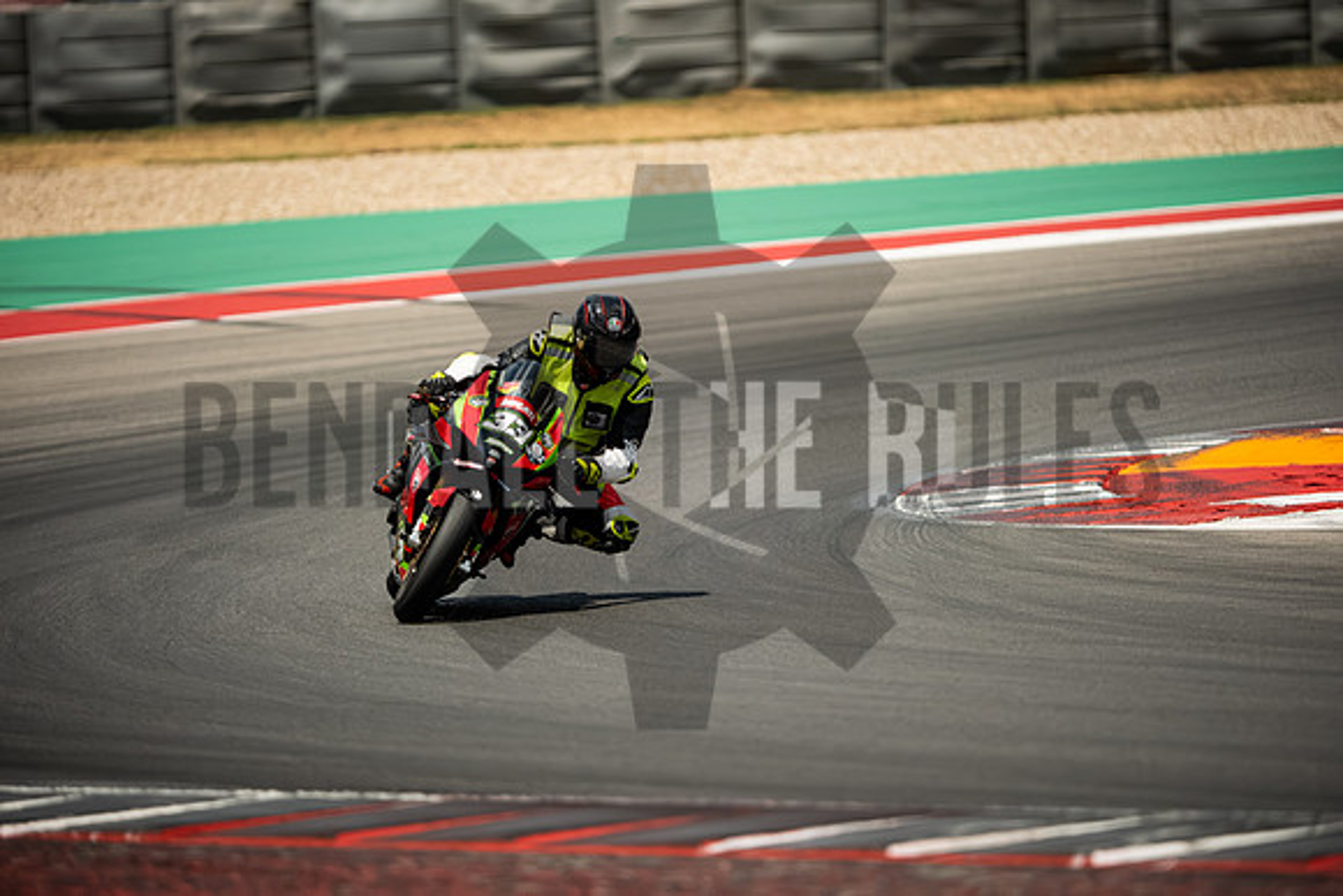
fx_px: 11194
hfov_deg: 6.9
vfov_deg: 4.6
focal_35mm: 300
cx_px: 672
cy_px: 448
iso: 1600
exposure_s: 1/2000
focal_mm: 200
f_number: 2
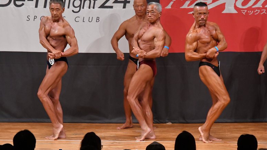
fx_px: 2011
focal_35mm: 284
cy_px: 68
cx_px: 134
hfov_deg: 7.6
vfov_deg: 4.3
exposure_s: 1/400
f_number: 5.6
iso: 7200
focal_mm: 180
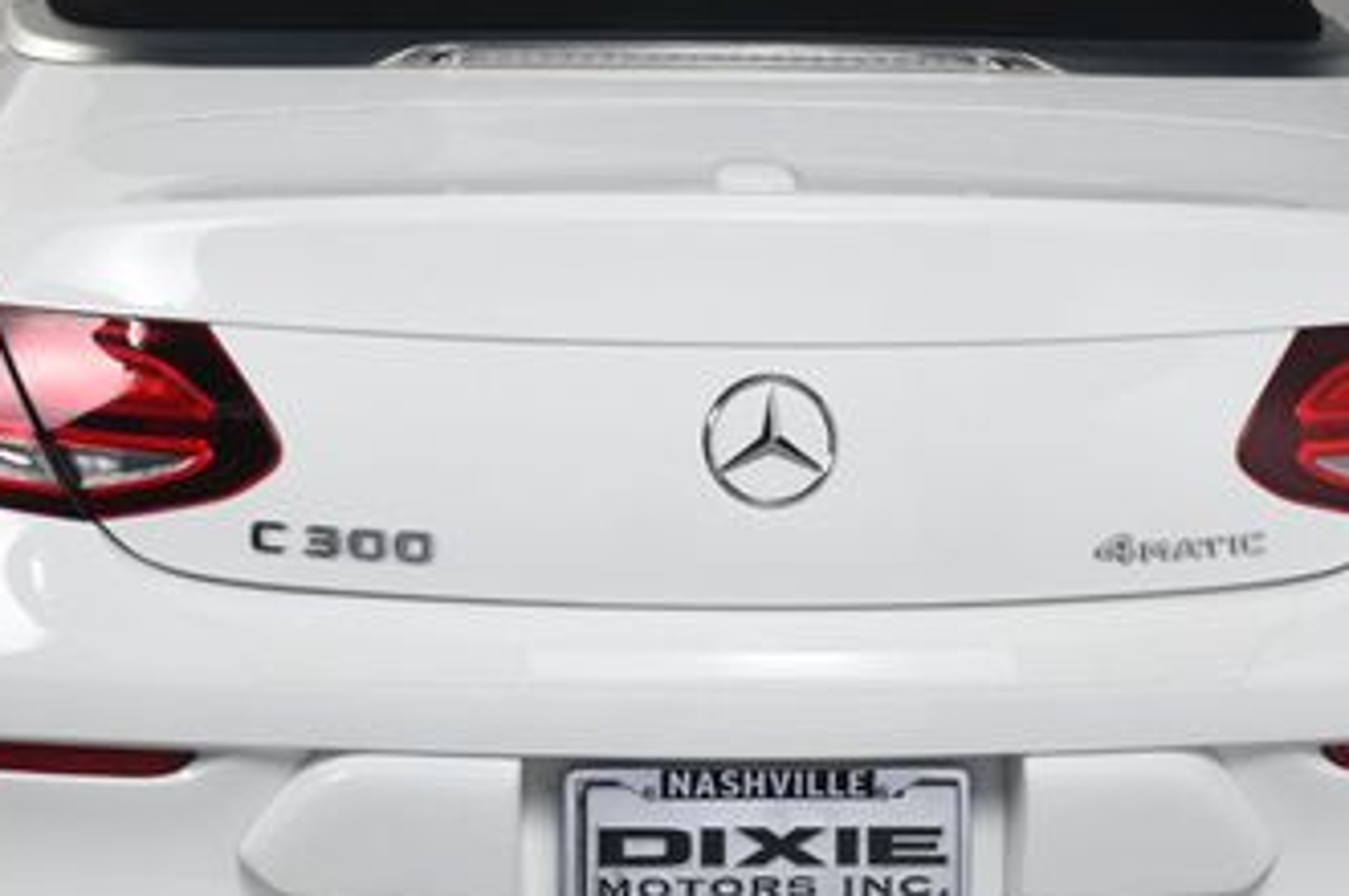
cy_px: 354
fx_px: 3257
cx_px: 664
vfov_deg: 15.7
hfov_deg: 23.4
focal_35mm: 87
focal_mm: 30
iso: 100
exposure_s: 1/160
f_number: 13
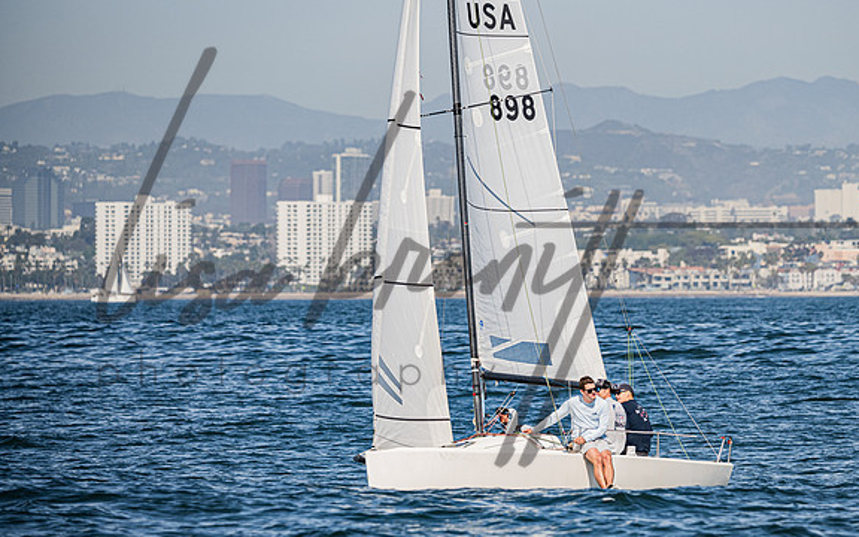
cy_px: 350
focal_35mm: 304
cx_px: 553
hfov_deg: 6.9
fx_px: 7117
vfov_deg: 4.3
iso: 320
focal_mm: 220
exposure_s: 1/2500
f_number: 5.6
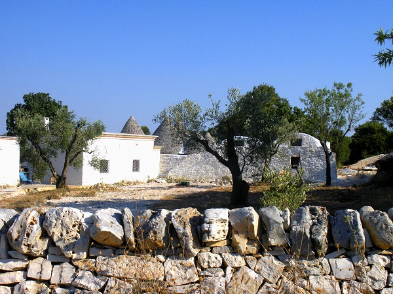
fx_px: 590
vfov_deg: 28.0
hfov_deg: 36.8
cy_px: 147
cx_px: 196
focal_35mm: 52
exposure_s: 1/636
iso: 64
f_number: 4.4
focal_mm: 9.1
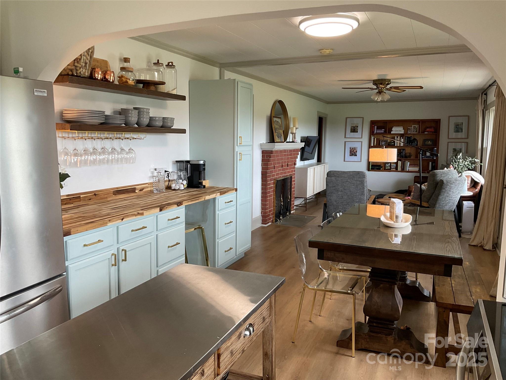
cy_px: 190
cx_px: 253
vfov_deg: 48.2
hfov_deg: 61.7
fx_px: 424
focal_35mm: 29
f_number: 1.8
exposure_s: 1/60
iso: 50
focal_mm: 3
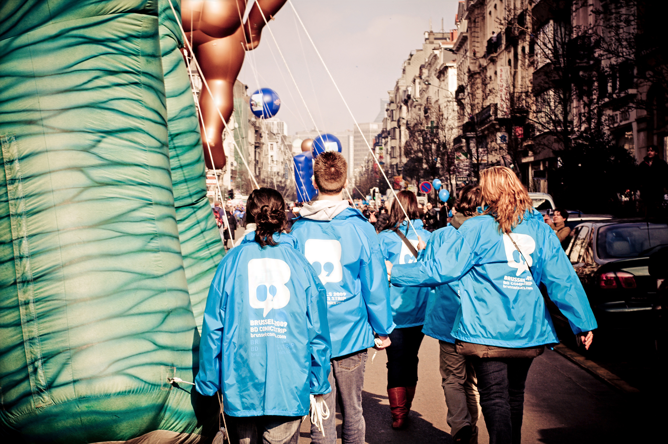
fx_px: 1390
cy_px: 222
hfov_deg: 27.0
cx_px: 334
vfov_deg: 18.1
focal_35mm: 75
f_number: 10
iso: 160
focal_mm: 50
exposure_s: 1/250
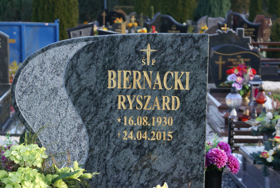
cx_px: 140
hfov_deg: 19.4
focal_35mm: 105
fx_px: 818
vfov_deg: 13.1
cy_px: 94
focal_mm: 70
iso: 200
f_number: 5.6
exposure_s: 1/125
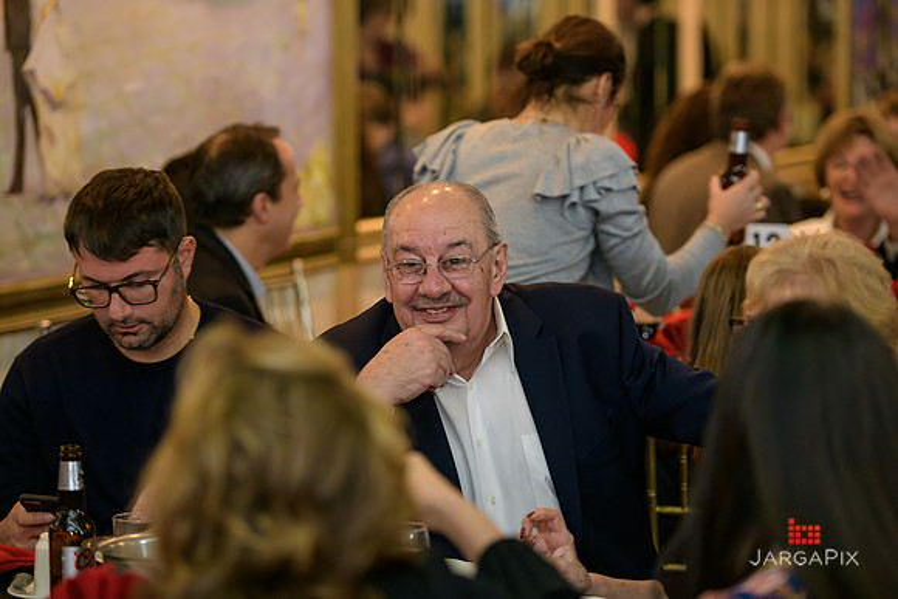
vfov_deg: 11.0
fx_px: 3119
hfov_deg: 16.4
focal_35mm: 125
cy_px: 300
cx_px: 449
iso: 400
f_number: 3.2
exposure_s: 1/125
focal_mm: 125
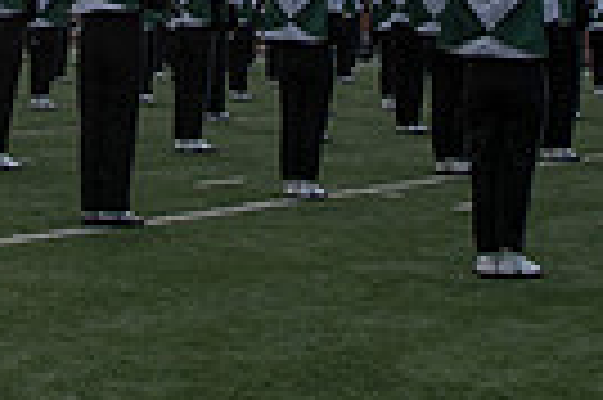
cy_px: -249
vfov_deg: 12.3
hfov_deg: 19.3
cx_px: 58
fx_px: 1740
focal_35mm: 104
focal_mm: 24
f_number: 3.5
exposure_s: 1/1250
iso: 100
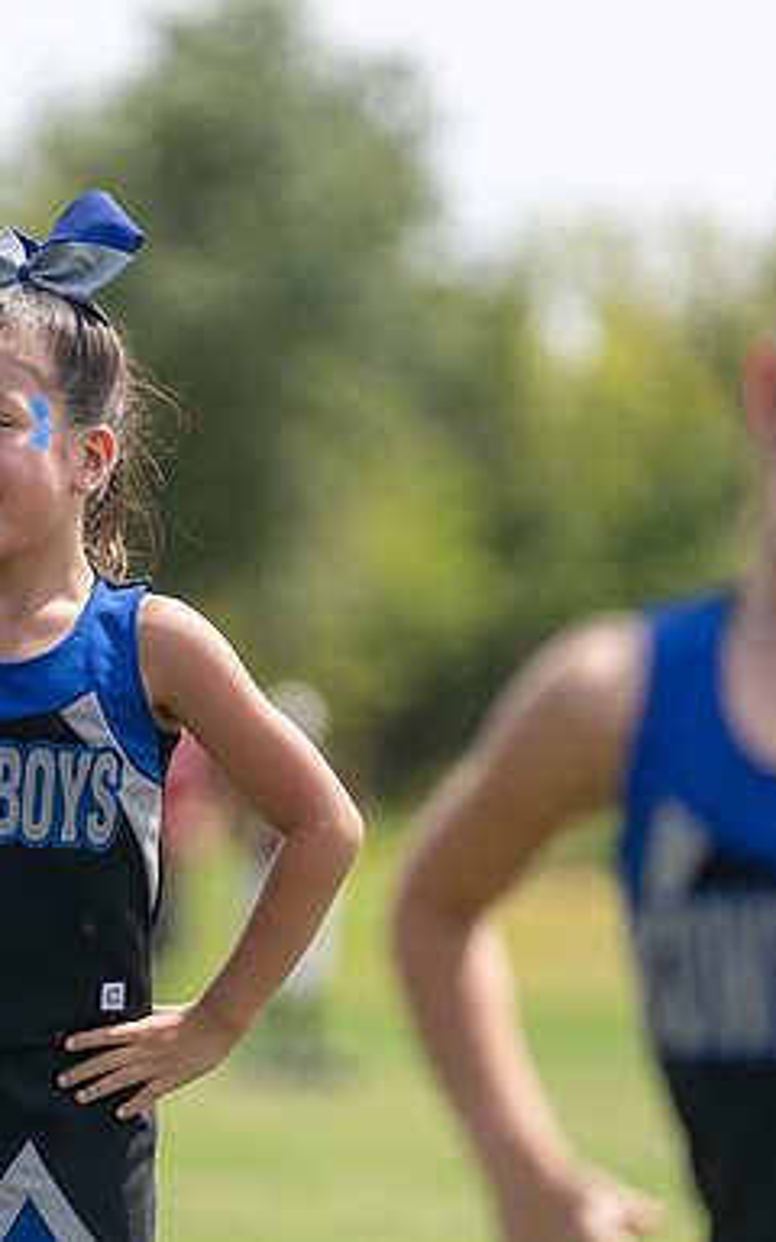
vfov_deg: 8.0
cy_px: 619
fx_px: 8899
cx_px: 81
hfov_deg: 5.0
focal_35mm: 263
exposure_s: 1/1250
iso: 100
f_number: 2.8
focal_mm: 171
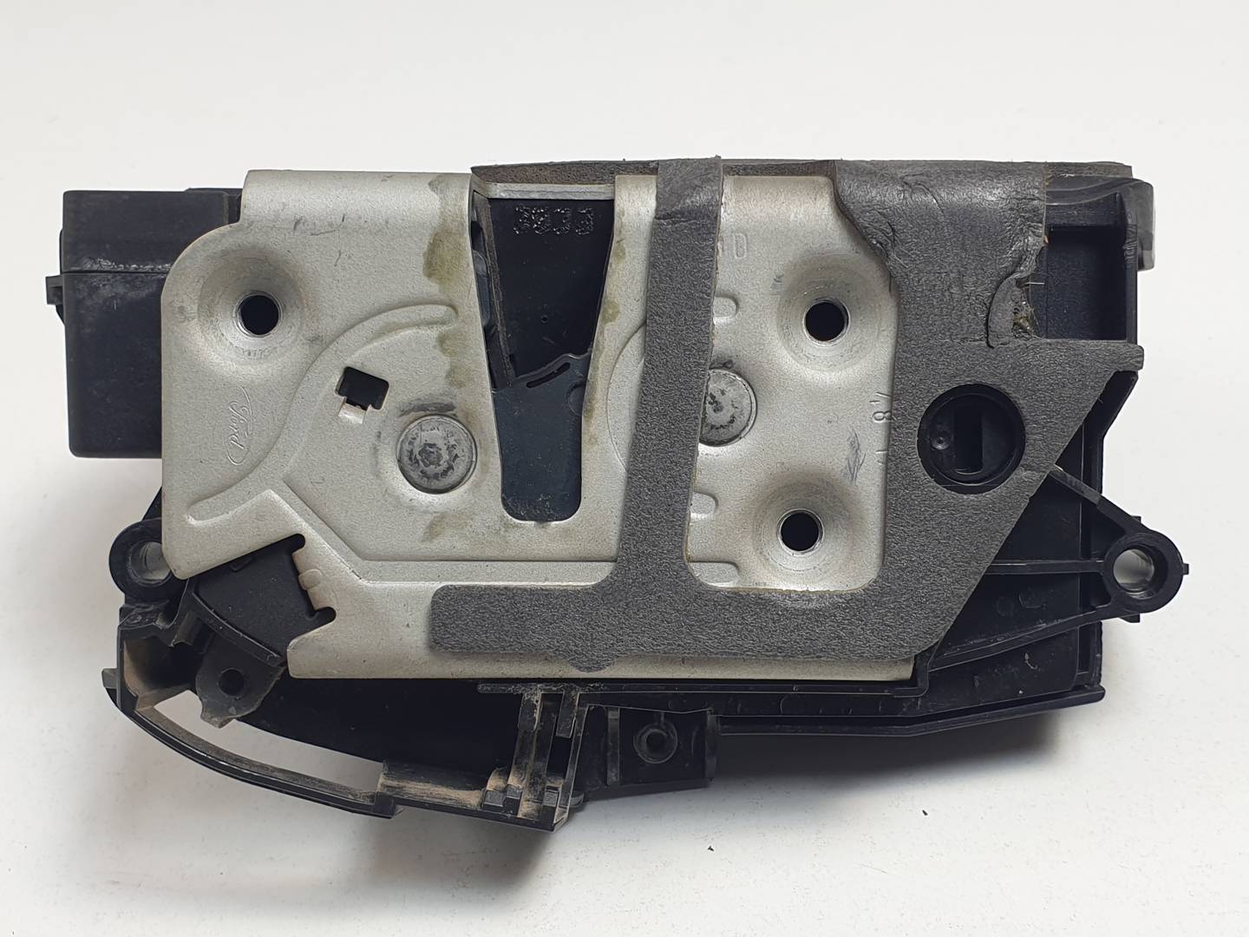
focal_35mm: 26
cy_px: 468
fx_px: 938
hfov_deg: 67.3
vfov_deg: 53.1
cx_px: 624
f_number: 2.4
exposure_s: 1/153
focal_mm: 4.3
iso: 50
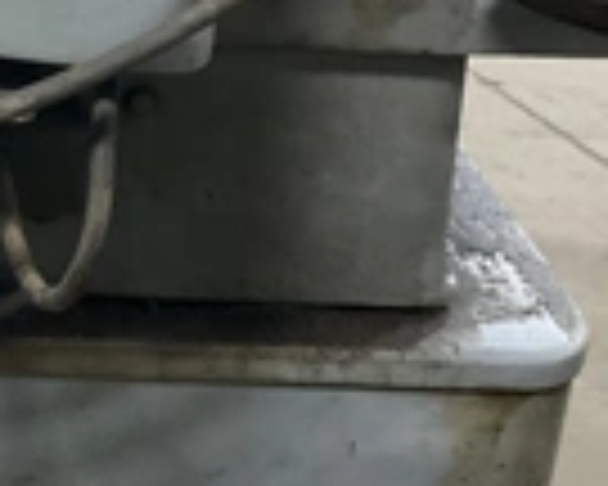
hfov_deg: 21.9
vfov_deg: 17.8
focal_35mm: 84
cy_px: -18
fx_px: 1512
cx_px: -5
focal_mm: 3
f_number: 1.8
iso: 320
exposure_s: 1/40
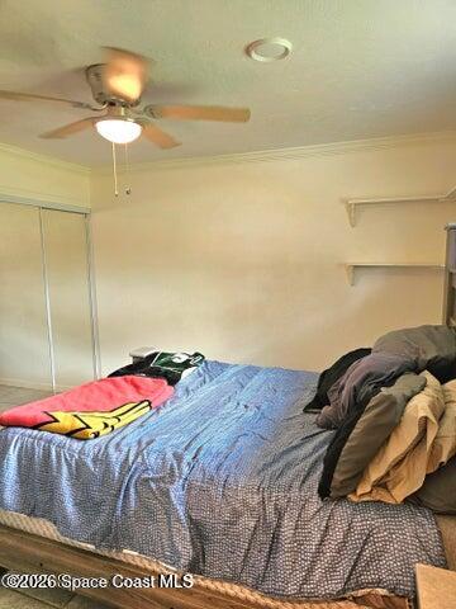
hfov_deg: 58.9
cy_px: 304
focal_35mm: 23
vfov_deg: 73.9
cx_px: 228
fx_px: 404
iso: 640
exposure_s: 1/120
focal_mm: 6.3
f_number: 1.7
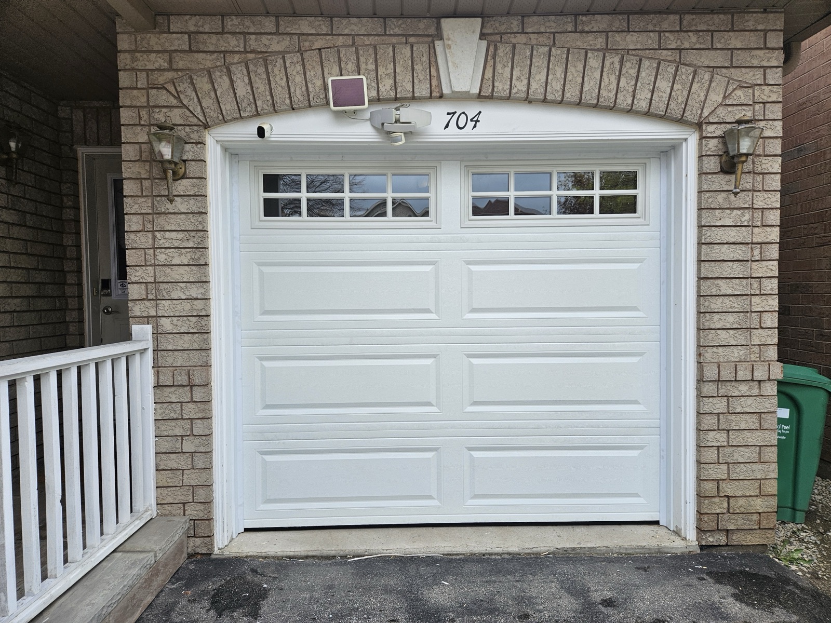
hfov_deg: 73.9
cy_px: 312
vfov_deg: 58.9
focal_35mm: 23
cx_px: 416
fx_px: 552
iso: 50
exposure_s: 1/2000
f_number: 1.8
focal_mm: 5.4
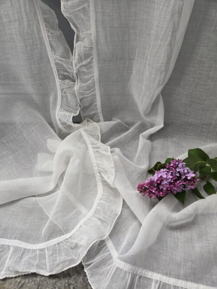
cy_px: 144
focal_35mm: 23
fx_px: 192
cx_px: 108
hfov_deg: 58.9
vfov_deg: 73.9
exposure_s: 1/180
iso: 80
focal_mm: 5.4
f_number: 1.8
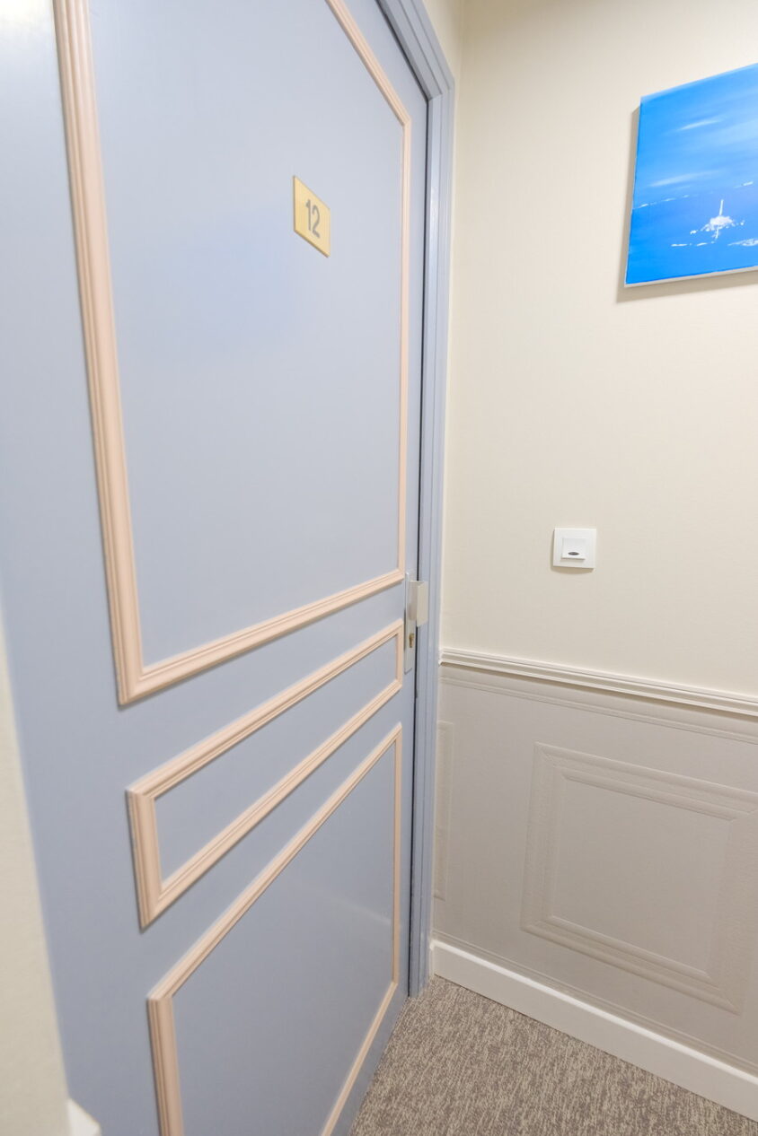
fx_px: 474
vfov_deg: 100.4
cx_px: 379
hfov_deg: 77.3
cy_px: 568
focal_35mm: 15
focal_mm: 10
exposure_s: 1/15
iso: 2500
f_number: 4
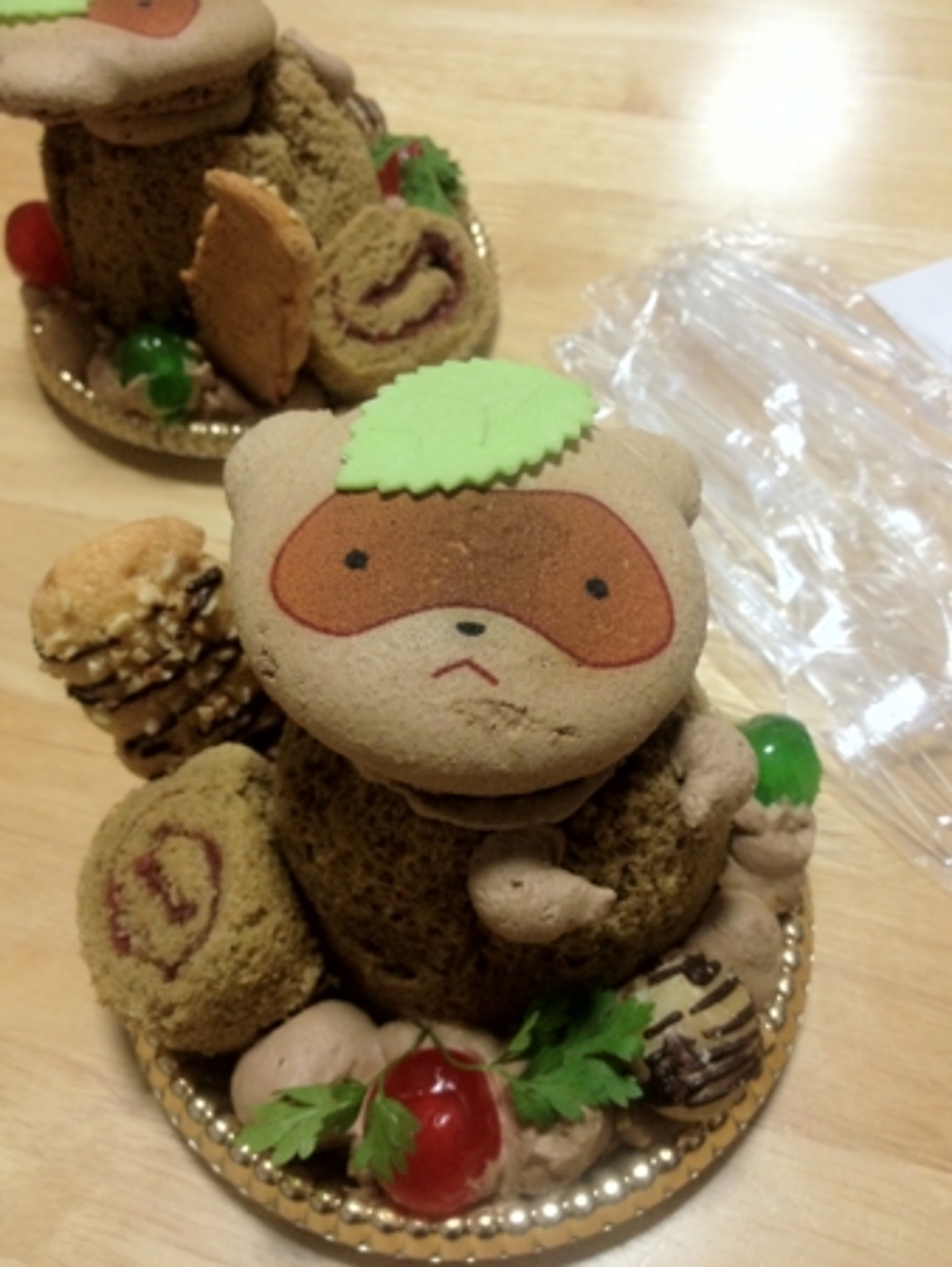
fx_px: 1282
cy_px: 634
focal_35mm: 35
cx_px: 476
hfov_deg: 40.7
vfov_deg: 52.6
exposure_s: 1/20
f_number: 2.4
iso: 250
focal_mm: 4.28
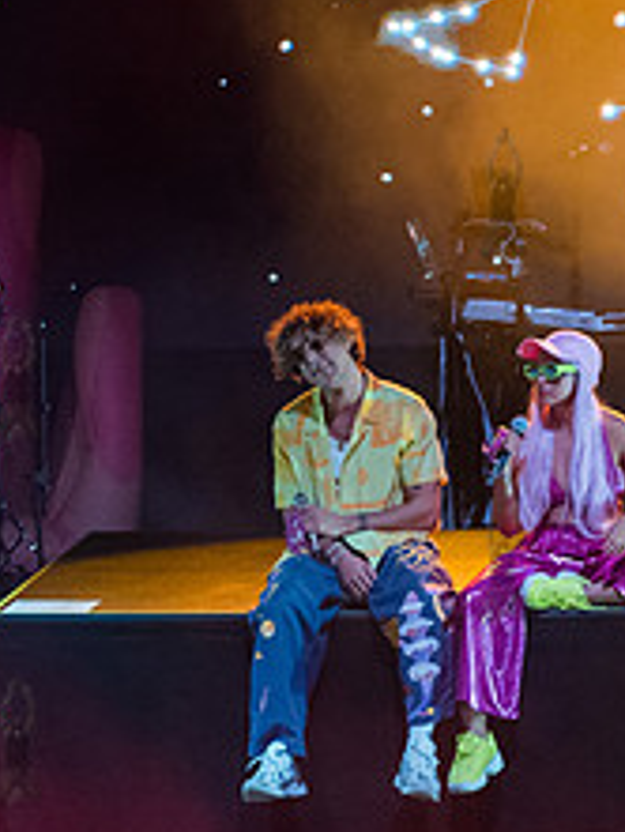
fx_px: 9404
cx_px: 501
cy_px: 555
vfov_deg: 5.1
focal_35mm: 391
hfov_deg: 3.8
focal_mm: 155
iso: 5000
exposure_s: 1/320
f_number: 4
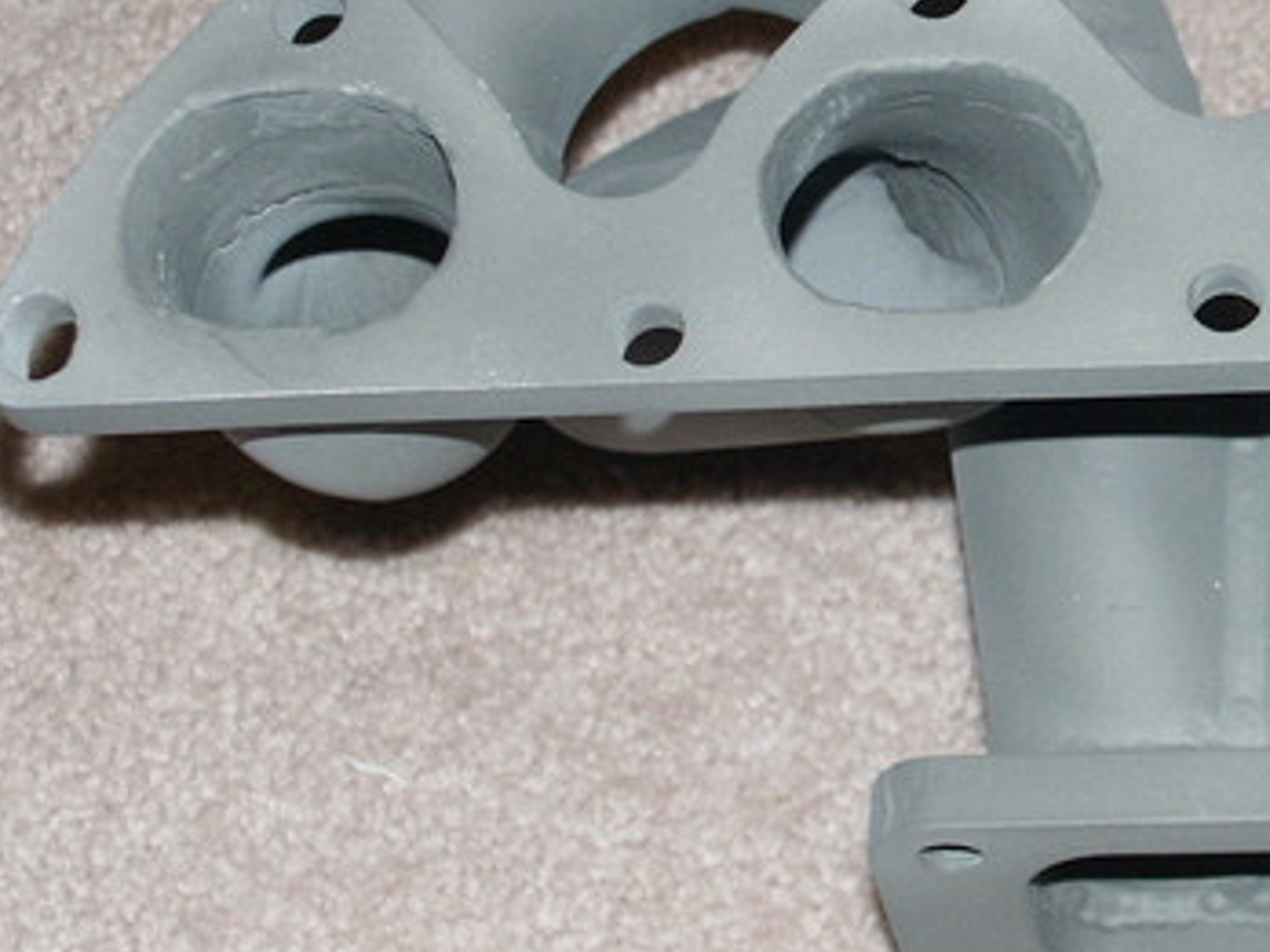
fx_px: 4476
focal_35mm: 122
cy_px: 270
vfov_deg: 12.1
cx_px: 1230
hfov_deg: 15.9
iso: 200
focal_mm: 13.76
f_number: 3.5
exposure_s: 1/45
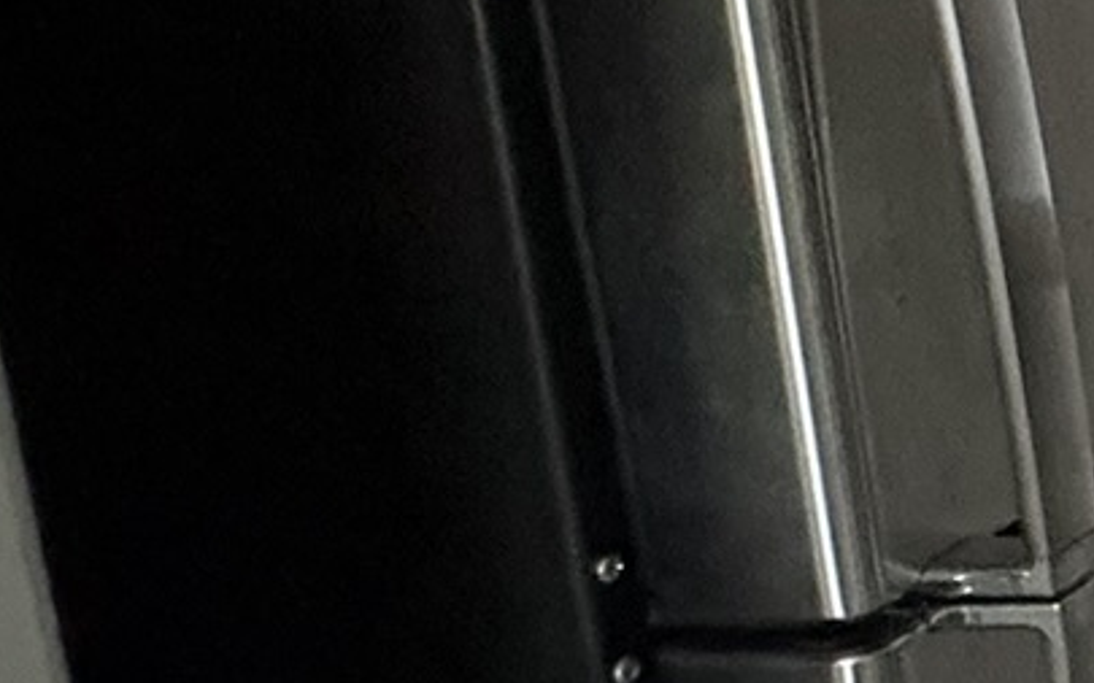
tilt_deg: -11.9
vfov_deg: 17.3
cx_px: 2369
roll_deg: -0.9
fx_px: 2236
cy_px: 148
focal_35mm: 75
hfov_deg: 17.0
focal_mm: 2.22
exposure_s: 1/42
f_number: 2.2
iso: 1000
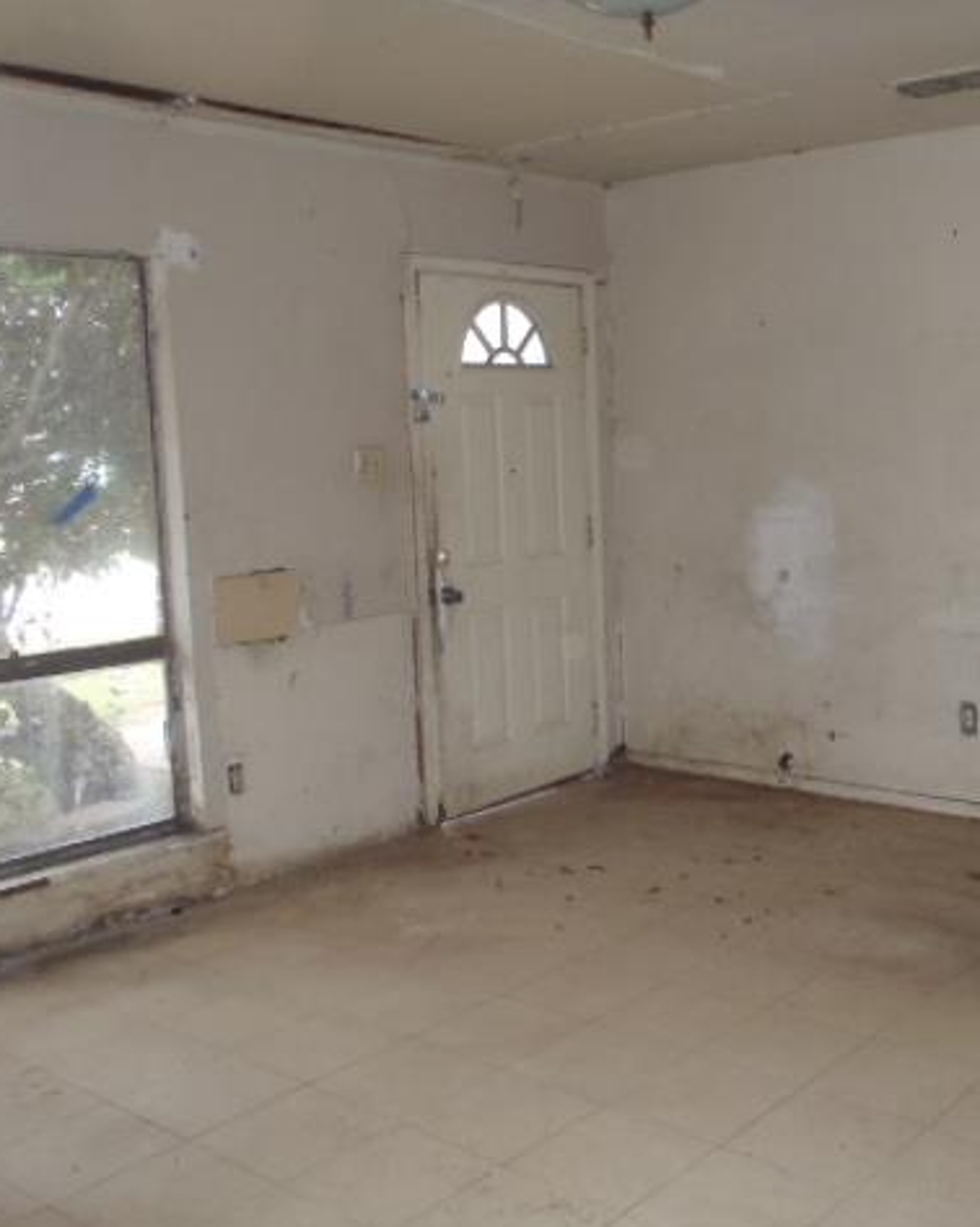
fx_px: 1342
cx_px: 690
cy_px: 617
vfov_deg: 49.1
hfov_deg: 39.4
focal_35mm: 37
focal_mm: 5
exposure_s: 1/30
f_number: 3.9
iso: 400
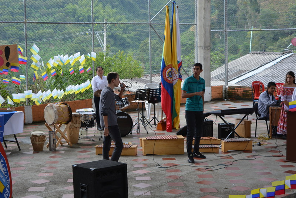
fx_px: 679
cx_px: 148
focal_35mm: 82
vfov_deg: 16.6
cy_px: 99
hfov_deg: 24.6
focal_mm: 55
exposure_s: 1/125
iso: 200
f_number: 5.6
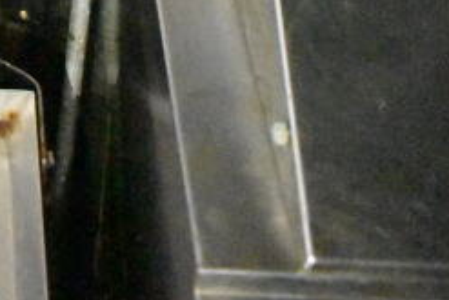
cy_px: -496
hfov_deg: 19.8
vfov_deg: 10.9
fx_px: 1248
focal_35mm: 100
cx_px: 0
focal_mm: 18
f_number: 3.5
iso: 25600
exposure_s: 1/30
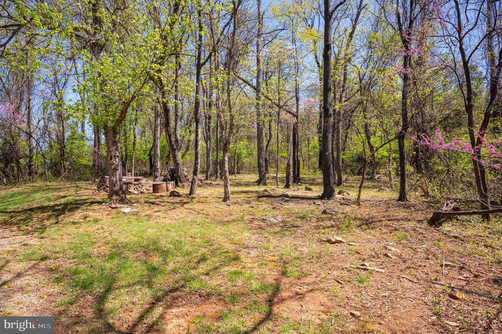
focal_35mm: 24
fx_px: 334
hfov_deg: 73.8
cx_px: 251
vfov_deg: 53.1
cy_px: 167
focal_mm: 24
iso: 1000
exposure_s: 1/500
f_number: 11
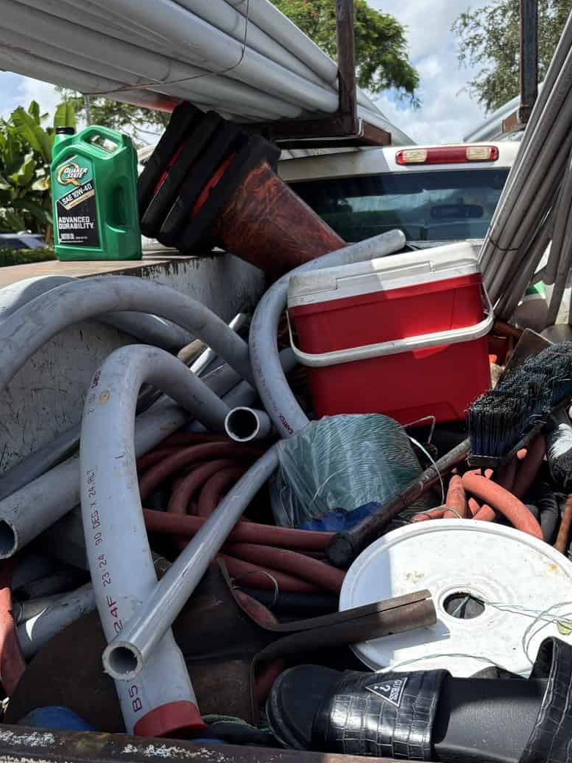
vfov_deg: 46.7
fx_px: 881
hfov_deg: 35.9
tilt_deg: -16.4
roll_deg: +2.1
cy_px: 418
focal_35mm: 40
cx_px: 336
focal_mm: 5.96
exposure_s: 1/1812
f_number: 1.6
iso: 50
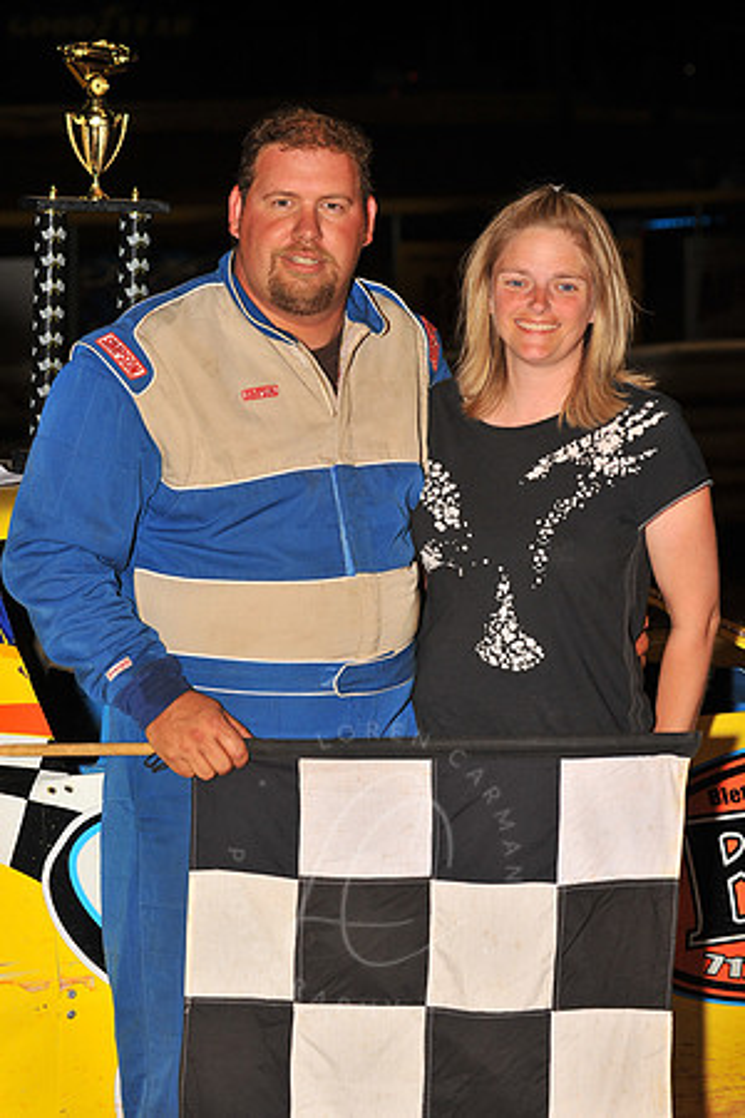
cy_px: 559
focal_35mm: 112
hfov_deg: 12.2
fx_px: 3476
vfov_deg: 18.3
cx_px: 372
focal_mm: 112
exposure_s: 1/320
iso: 500
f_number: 7.1
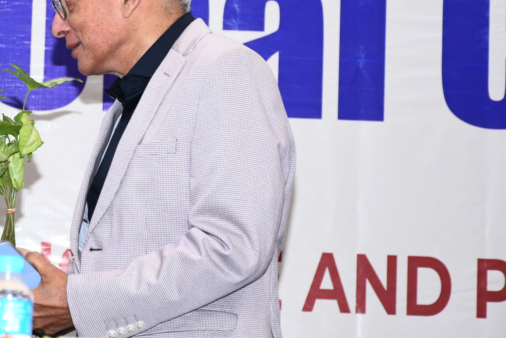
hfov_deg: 10.3
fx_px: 2797
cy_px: 99
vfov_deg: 6.9
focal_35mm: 199
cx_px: 30
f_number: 5.6
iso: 1600
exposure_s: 1/125
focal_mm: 70
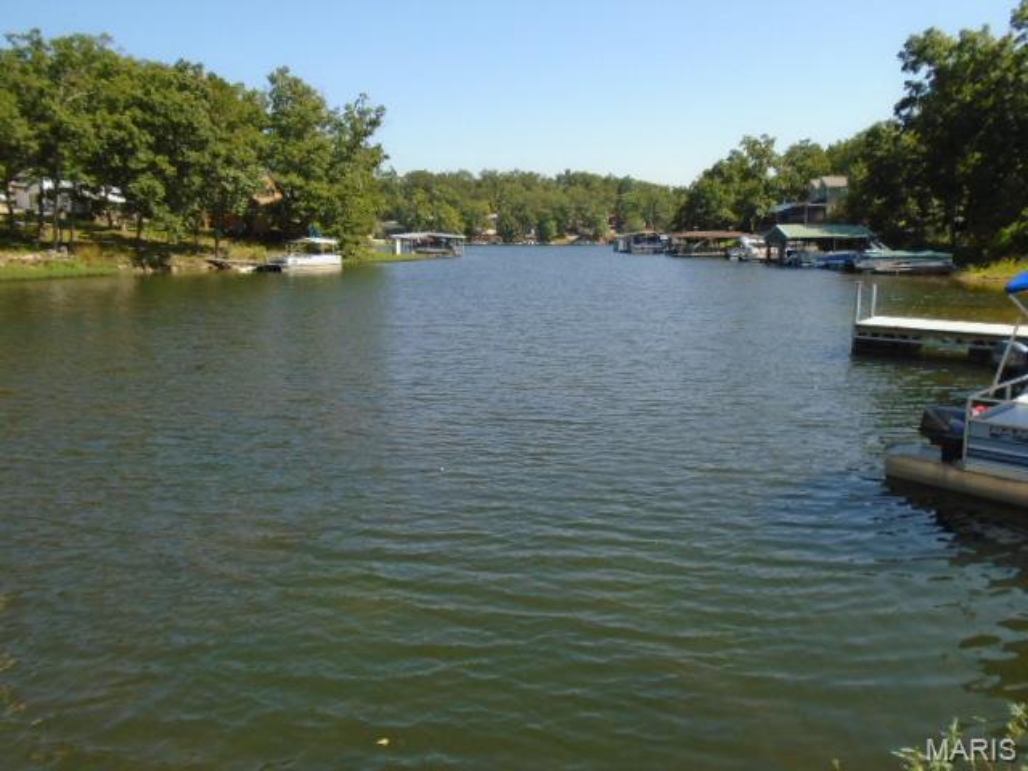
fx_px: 772
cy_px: 386
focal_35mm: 26
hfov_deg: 67.3
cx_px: 514
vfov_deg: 53.1
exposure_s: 1/640
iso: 100
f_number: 3.2
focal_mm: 4.6
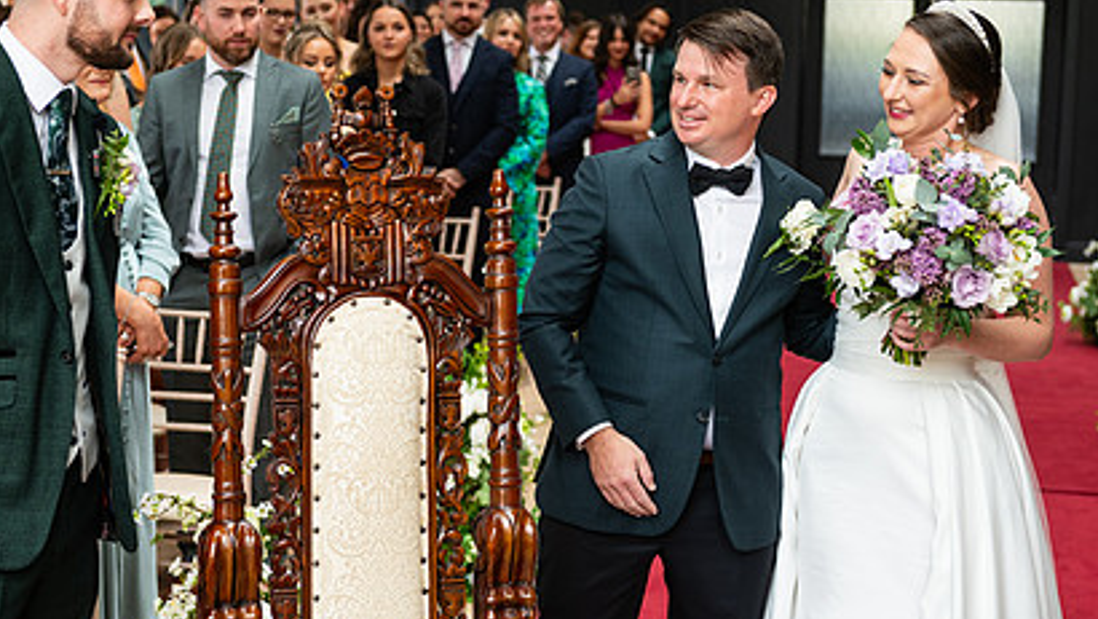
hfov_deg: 27.5
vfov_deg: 15.7
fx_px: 2243
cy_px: 256
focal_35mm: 77
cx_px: 463
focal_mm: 52
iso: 400
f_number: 3.5
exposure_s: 1/200
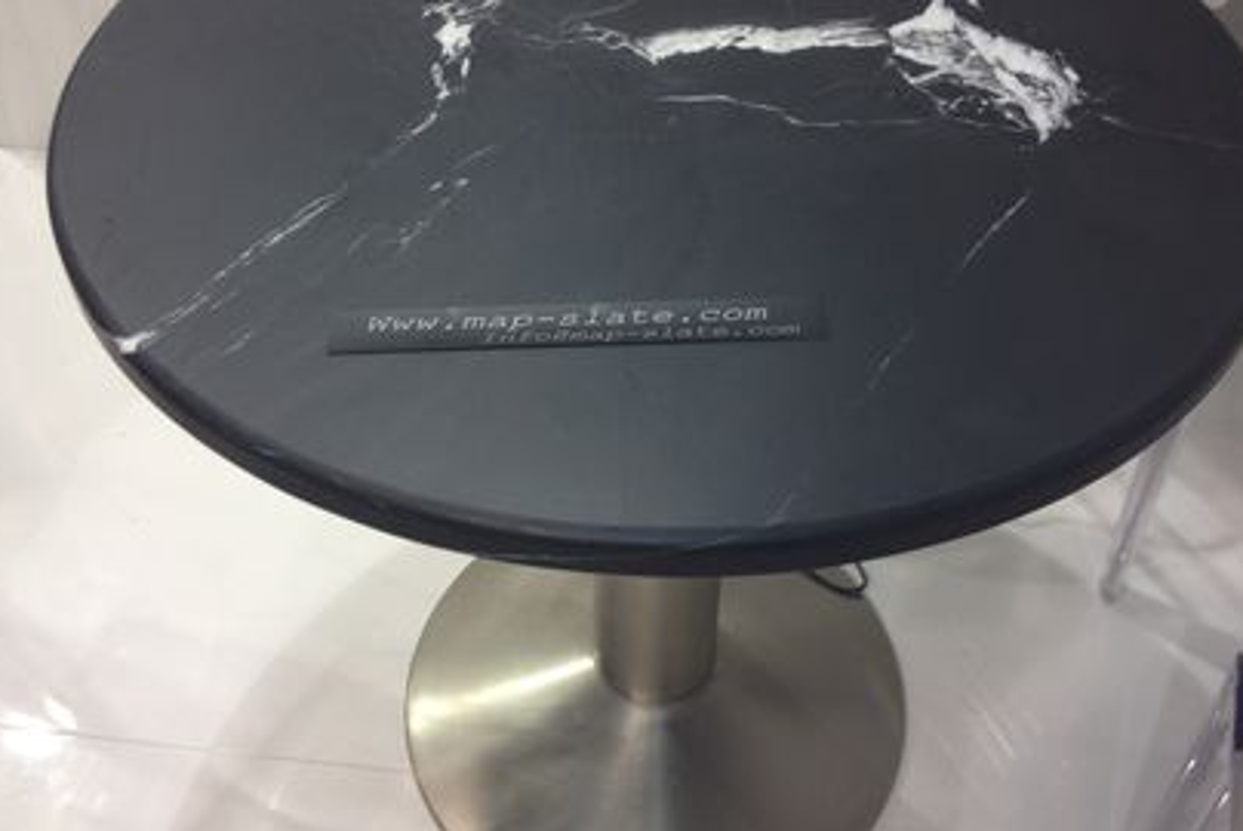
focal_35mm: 45
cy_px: 328
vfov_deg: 29.8
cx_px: 649
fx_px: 1555
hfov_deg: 43.6
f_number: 2.4
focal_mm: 4.28
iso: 64
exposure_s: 1/25
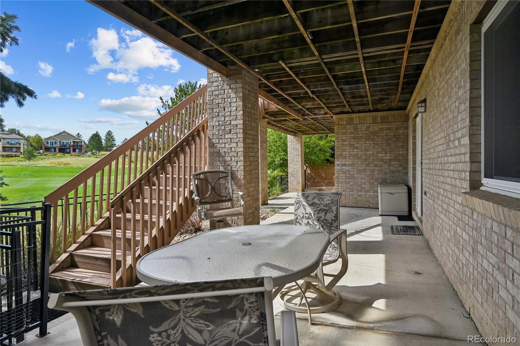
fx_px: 282
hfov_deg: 85.4
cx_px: 260
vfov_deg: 63.2
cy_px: 173
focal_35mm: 20
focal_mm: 19.5
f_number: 10
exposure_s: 1/800
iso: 400
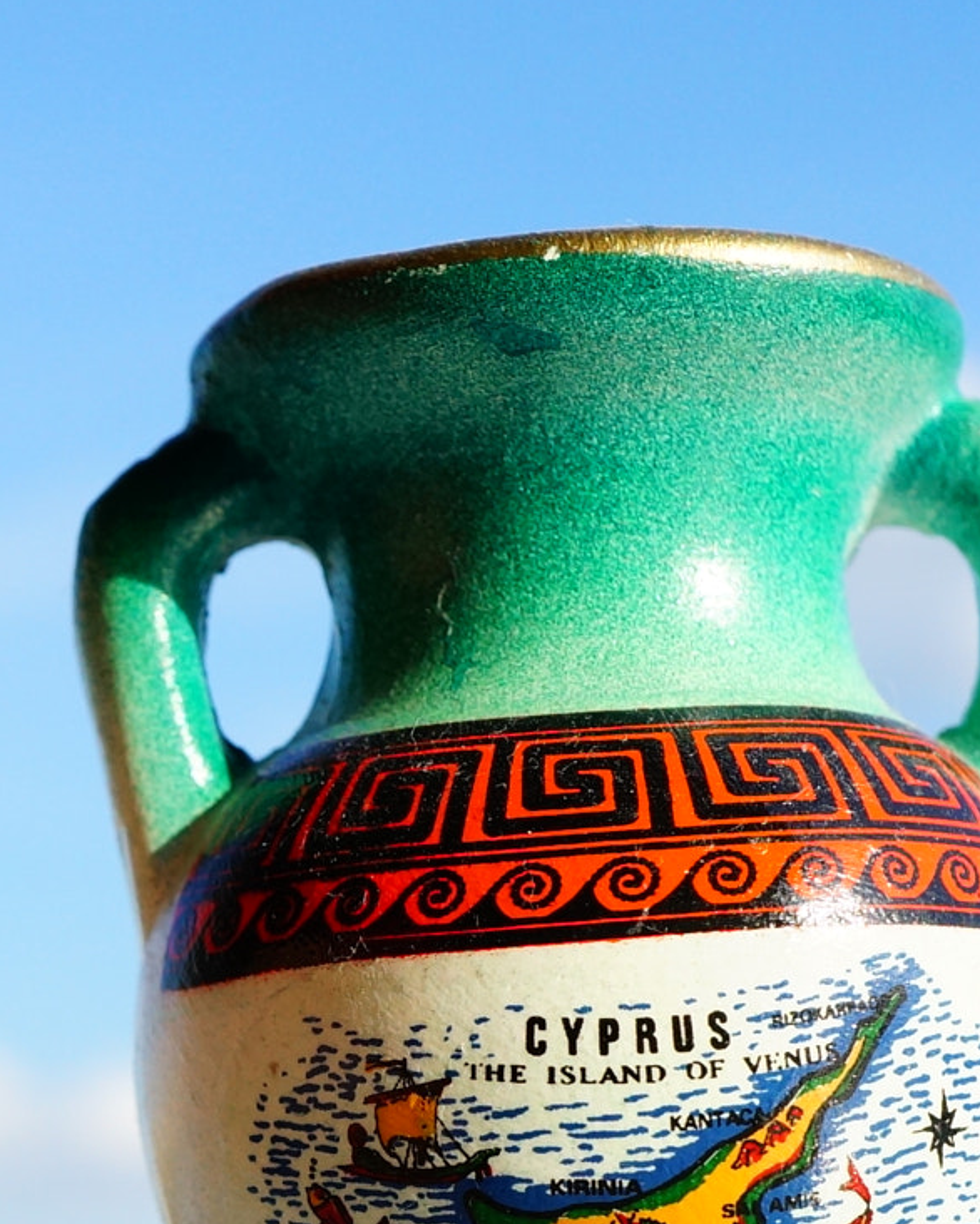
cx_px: 169
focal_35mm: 118
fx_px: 4276
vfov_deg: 16.2
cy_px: 915
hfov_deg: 13.0
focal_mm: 30
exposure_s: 1/800
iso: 400
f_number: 8
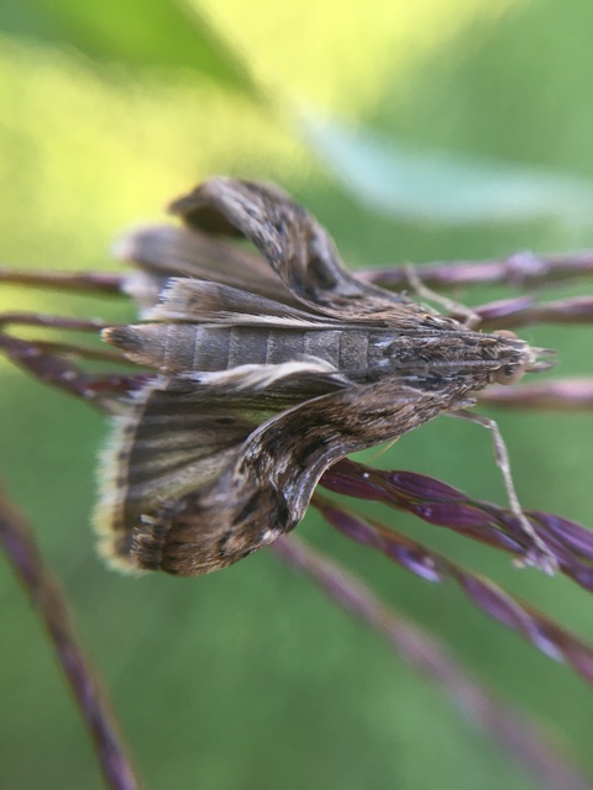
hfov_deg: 48.2
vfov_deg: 61.7
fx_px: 662
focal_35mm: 29
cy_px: 395
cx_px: 296
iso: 32
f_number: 2.2
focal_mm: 4.15
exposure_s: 1/33
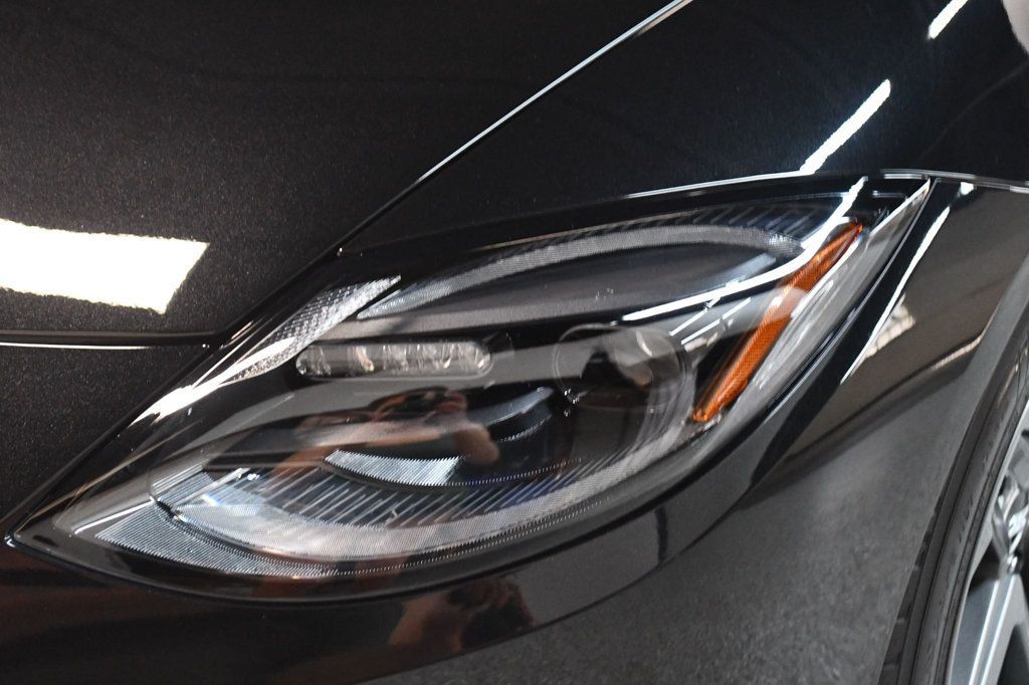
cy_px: 342
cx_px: 514
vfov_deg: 22.6
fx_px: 1714
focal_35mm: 60
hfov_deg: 33.4
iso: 5600
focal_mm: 40
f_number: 5.3
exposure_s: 1/60
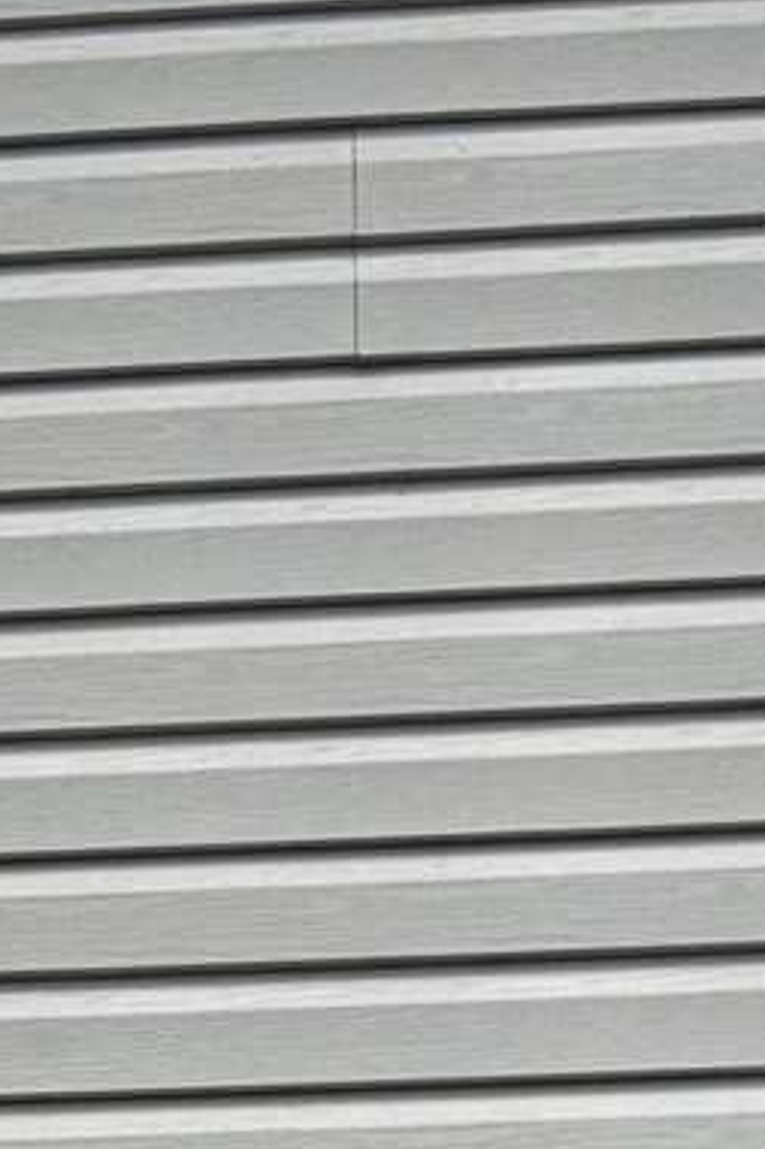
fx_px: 6444
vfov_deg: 9.7
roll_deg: -1.9
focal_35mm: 202
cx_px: -835
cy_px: 2044
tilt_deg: +11.2
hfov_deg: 6.6
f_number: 1.78
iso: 80
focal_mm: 6.76
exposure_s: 1/1869
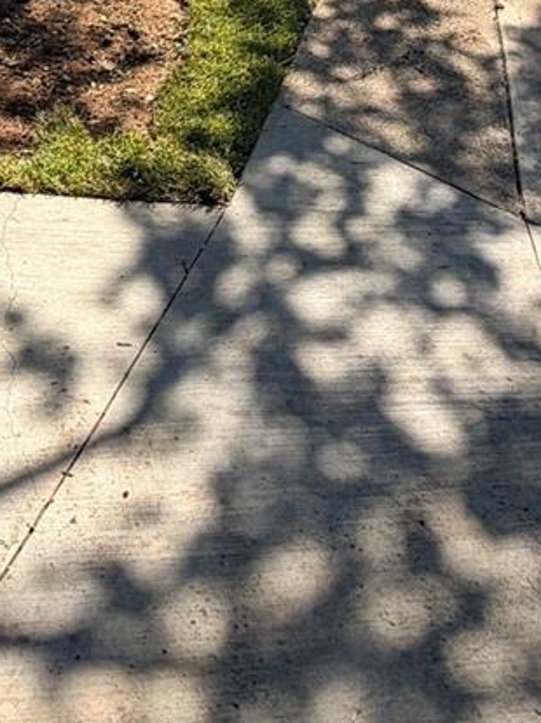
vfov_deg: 29.5
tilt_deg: -6.6
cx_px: -49
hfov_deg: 26.0
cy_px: -220
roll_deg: -1.3
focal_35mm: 52
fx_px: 1085
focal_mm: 2.22
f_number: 2.2
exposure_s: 1/770
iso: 20
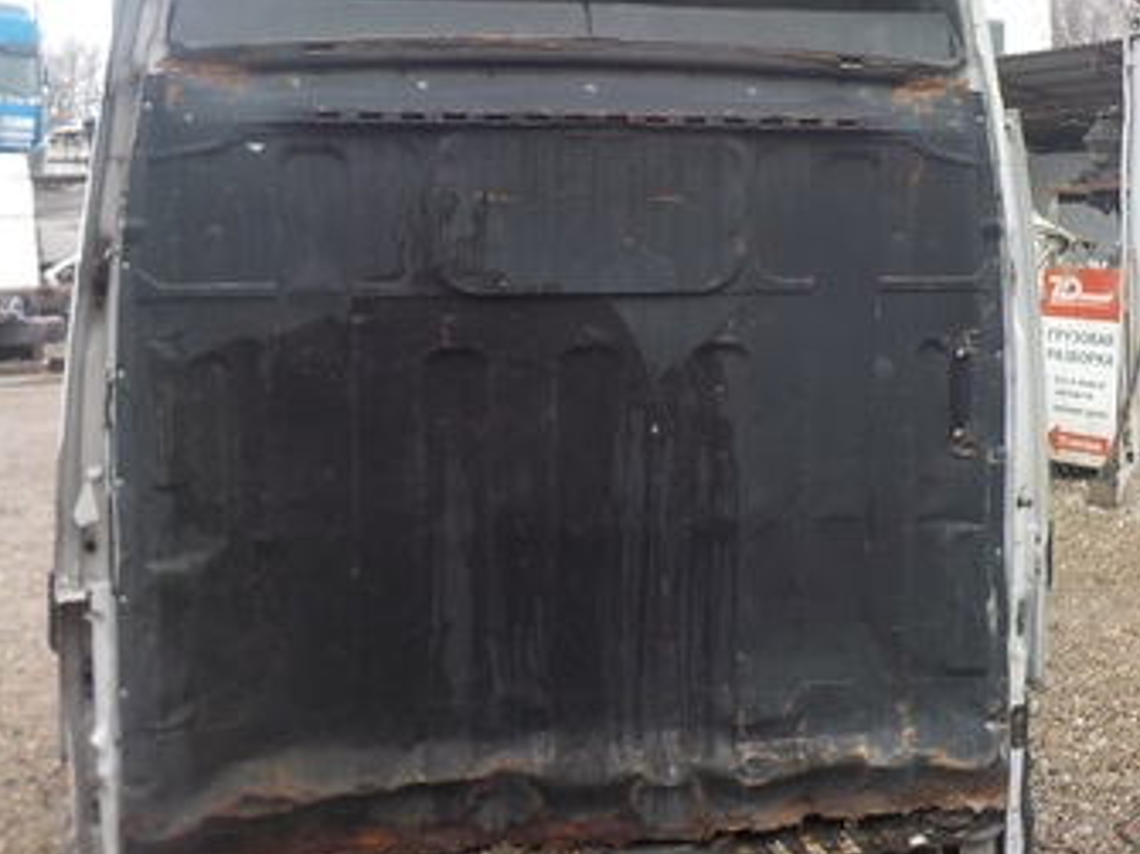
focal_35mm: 43
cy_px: 378
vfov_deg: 33.5
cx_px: 579
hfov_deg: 43.9
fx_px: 1416
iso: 125
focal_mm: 4.1
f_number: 3.3
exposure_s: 1/40
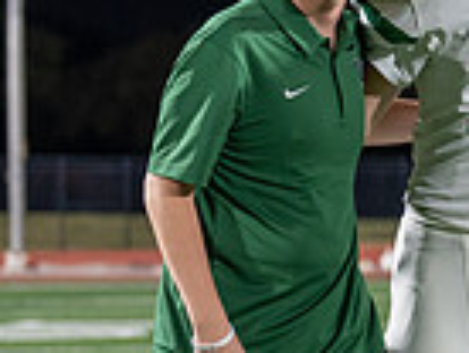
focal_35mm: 249
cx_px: 964
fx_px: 3379
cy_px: 250
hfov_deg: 7.6
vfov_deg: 6.0
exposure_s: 1/500
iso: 1000
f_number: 2
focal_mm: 50
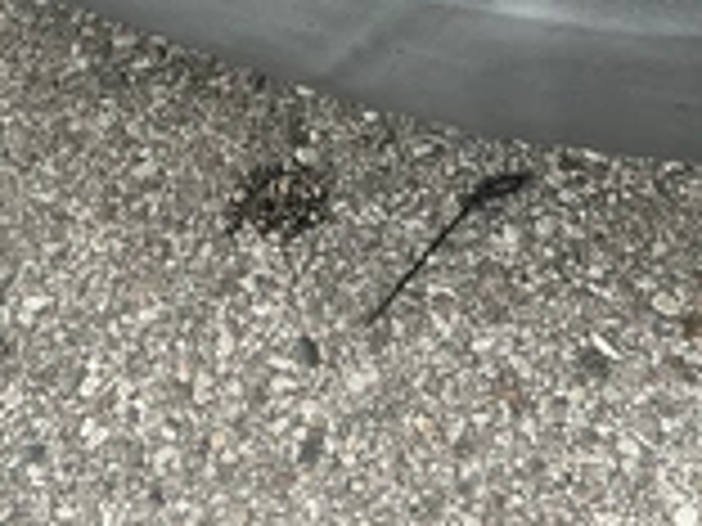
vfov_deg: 19.1
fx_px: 1460
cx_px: 405
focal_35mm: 72
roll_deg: -0.8
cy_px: -130
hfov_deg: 27.0
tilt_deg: -43.8
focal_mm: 3
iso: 25
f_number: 1.8
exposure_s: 1/524
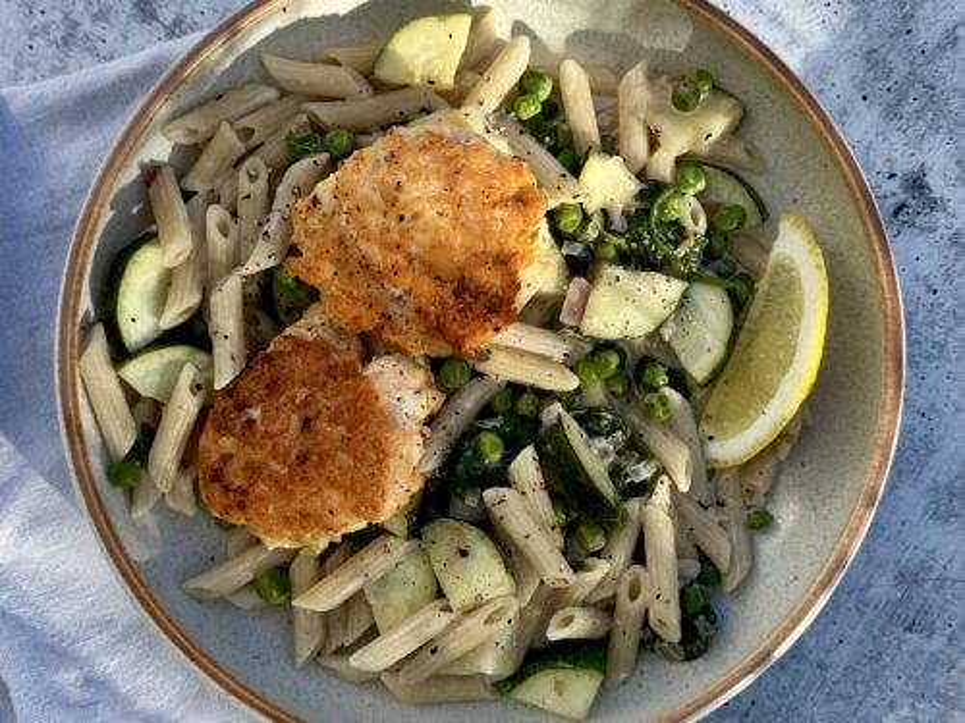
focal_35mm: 24
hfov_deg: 71.6
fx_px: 669
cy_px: 362
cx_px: 482
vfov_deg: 56.8
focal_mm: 6.76
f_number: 1.78
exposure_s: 1/1366
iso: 80
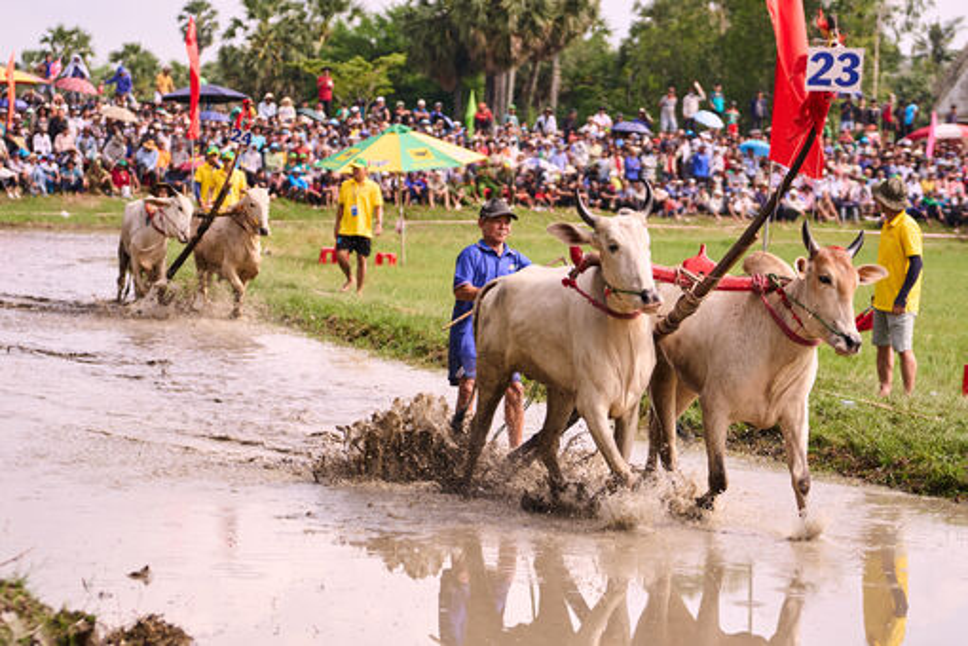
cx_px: 484
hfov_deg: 18.3
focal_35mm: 112
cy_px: 323
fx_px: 3011
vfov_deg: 12.2
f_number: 2.5
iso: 320
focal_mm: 75
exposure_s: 1/1600
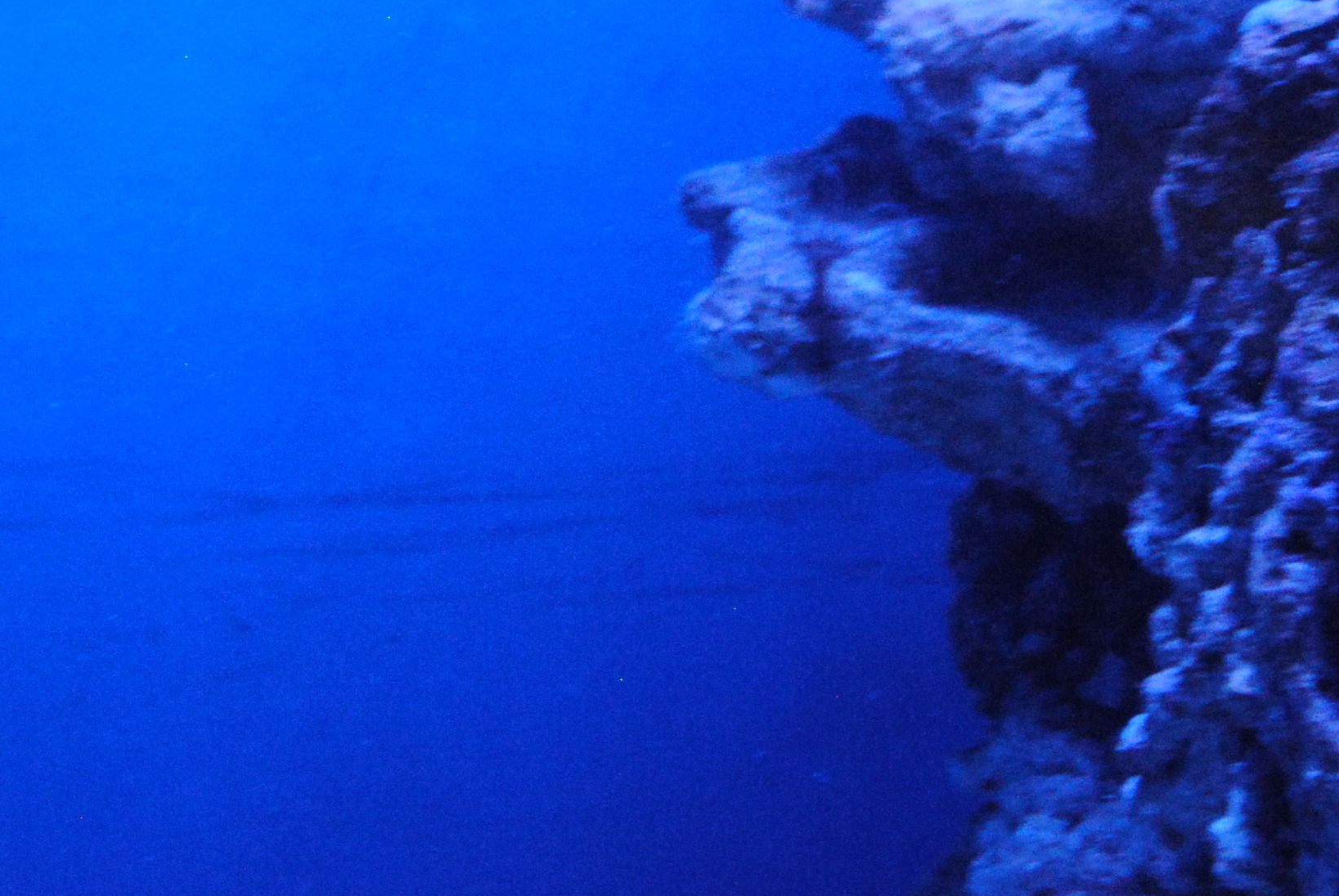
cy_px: -147
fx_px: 5549
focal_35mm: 149
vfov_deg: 9.1
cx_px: 169
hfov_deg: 13.7
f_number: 5.3
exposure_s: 1/40
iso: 1600
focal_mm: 42
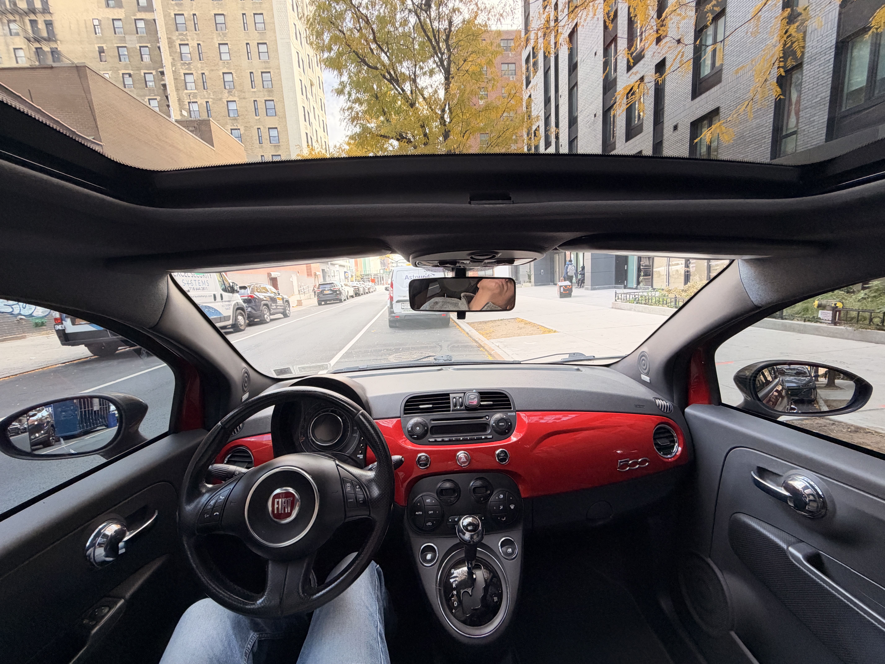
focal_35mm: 14
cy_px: 332
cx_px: 442
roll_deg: +4.3
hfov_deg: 102.1
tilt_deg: -9.4
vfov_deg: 85.7
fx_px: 358
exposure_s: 1/121
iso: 320
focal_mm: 2.22
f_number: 2.2
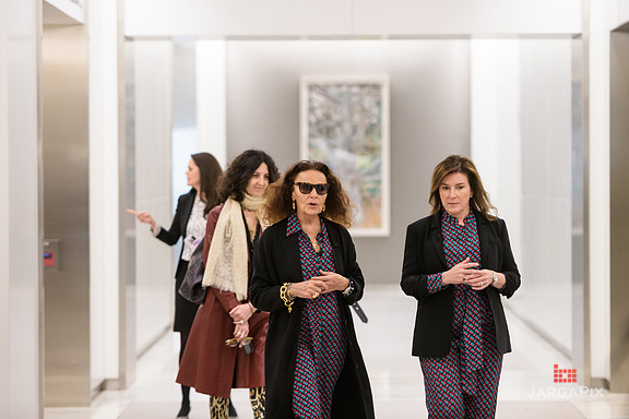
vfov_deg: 10.5
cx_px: 314
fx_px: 2289
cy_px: 210
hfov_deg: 15.6
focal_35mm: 131
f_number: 3.2
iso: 1600
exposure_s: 1/125
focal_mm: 130
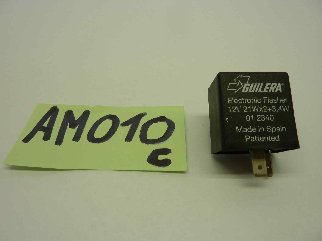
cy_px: 120
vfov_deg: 54.9
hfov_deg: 69.4
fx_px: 233
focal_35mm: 25
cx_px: 161
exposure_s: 1/60
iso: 80
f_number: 3.3
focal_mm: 4.1
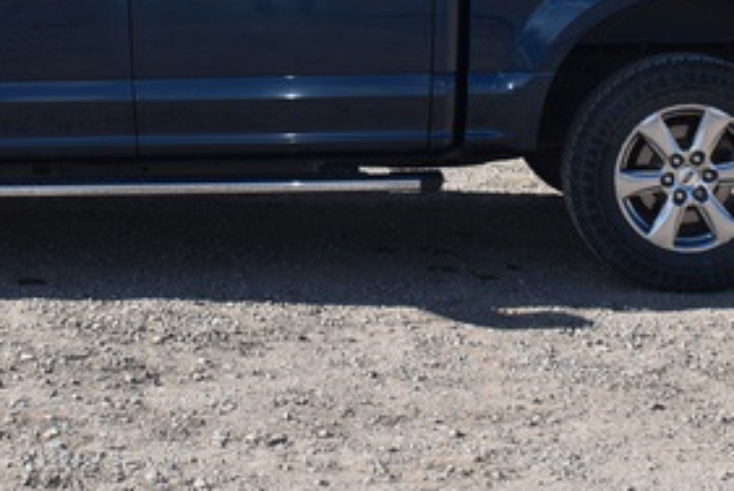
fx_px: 1959
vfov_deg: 14.0
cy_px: -29
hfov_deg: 21.1
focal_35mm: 96
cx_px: 206
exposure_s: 1/200
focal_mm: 24
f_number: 9
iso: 100
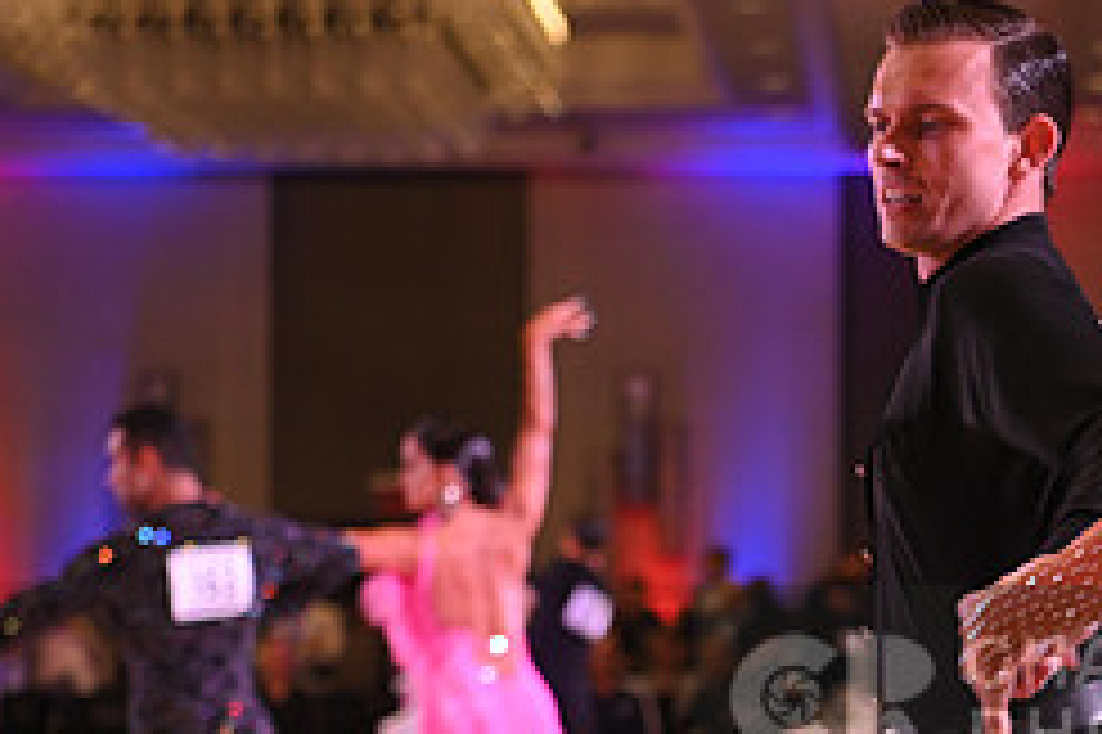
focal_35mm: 166
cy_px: 705
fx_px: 5078
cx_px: 1183
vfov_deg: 8.2
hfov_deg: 12.2
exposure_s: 1/200
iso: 1600
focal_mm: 70
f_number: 4.5
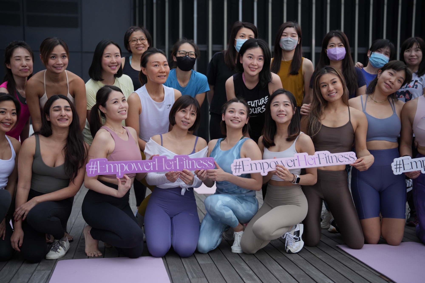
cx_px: 212
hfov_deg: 39.6
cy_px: 142
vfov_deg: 27.0
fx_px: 590
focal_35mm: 50
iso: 640
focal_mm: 50
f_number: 2
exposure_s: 1/1000
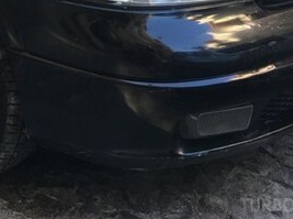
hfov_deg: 25.0
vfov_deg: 19.2
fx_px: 609
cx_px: -35
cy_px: -48
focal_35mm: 72
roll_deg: -0.5
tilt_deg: -6.0
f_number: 2.2
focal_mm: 4.15
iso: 40
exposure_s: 1/100
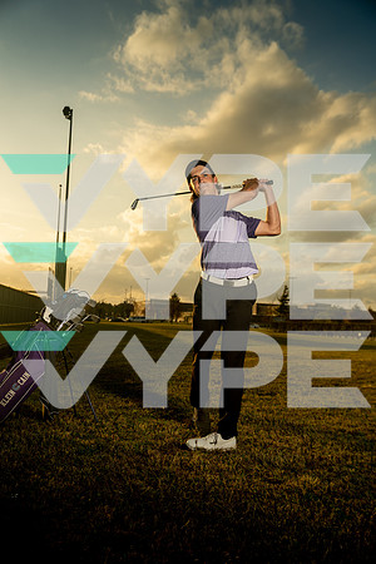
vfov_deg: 49.6
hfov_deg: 34.2
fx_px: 611
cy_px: 282
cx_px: 188
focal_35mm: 39
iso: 400
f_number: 4.5
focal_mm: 39
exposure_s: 1/250
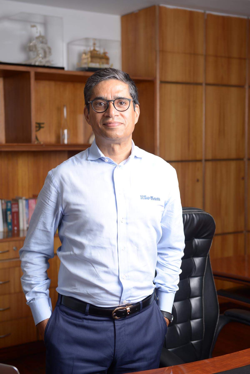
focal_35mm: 58
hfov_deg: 23.4
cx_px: 125
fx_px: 604
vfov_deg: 34.5
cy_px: 187
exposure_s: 1/200
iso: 100
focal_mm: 58
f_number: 4
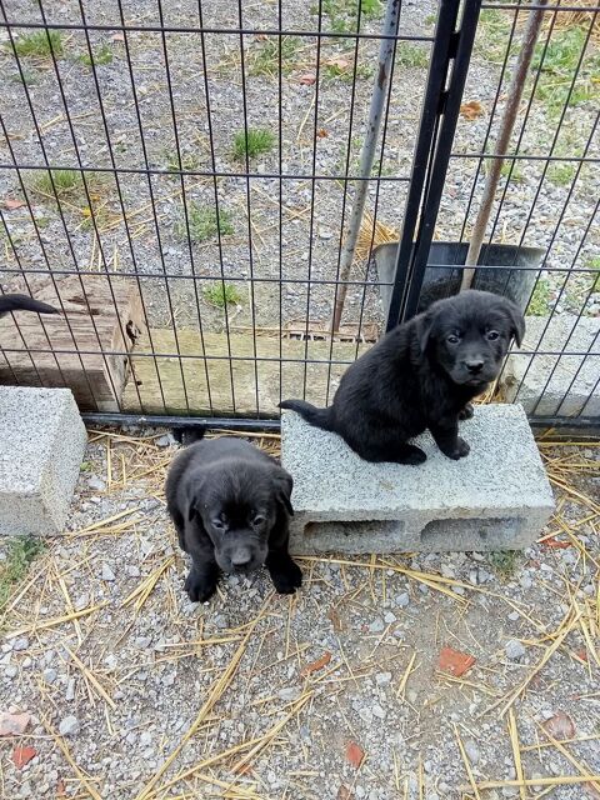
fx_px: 647
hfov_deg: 49.7
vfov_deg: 63.4
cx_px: 300
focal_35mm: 28
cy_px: 400
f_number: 2
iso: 100
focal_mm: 2.78
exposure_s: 1/264
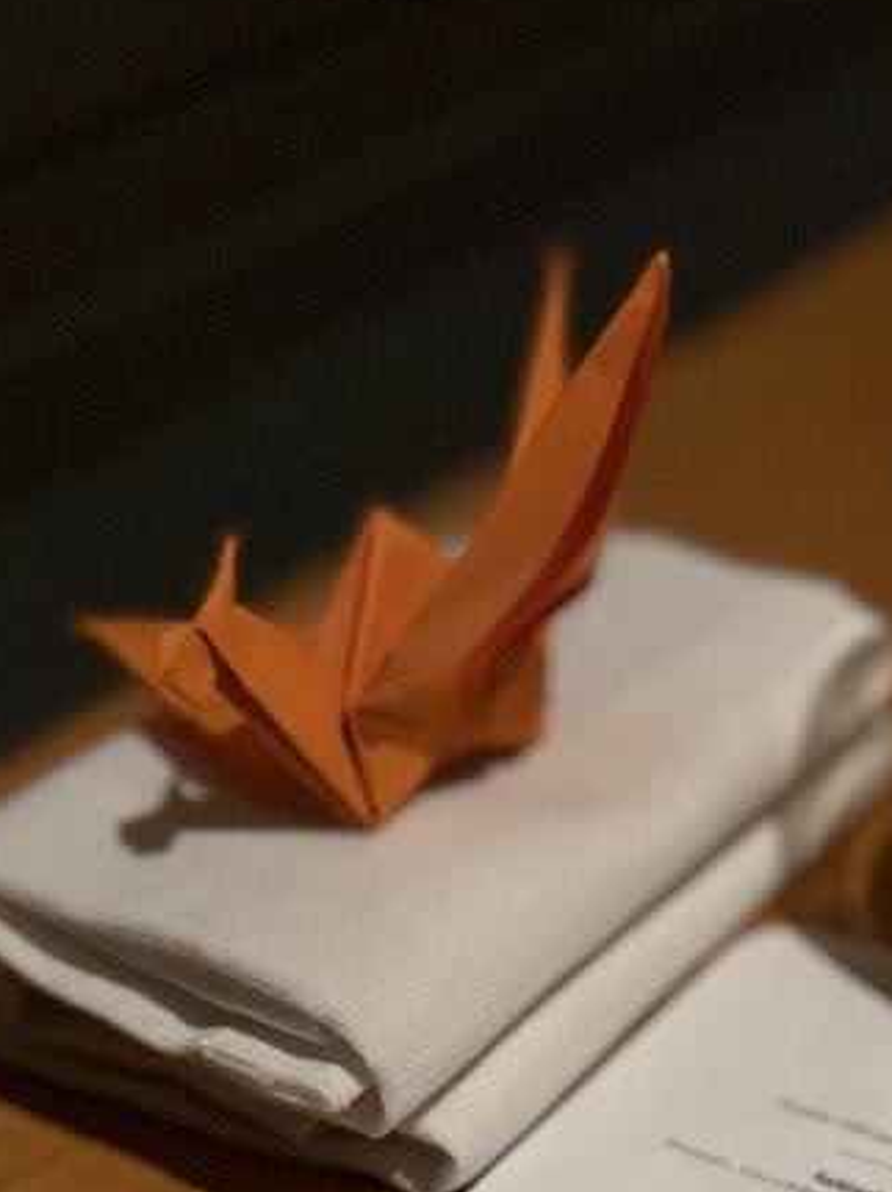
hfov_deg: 21.7
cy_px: 1311
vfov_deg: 26.7
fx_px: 2304
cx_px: 657
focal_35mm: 67
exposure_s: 1/33
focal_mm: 6.76
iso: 640
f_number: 1.78
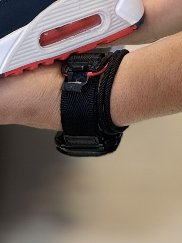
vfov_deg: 4.5
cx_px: -38
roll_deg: -1.5
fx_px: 3059
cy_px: -40
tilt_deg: -12.5
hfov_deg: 3.4
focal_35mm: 436
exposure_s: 1/100
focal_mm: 15.66
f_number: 2.8
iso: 100
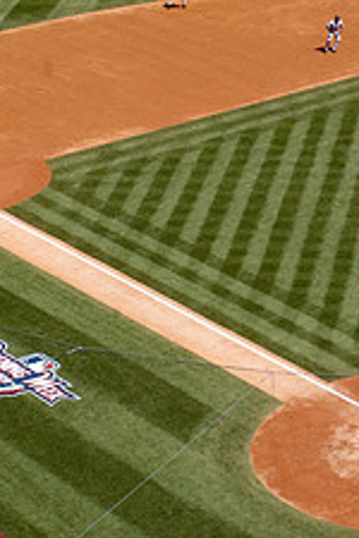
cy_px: 194
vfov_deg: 13.9
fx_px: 2199
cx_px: 438
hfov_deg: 9.2
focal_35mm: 147
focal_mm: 38
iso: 640
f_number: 13
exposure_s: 1/640
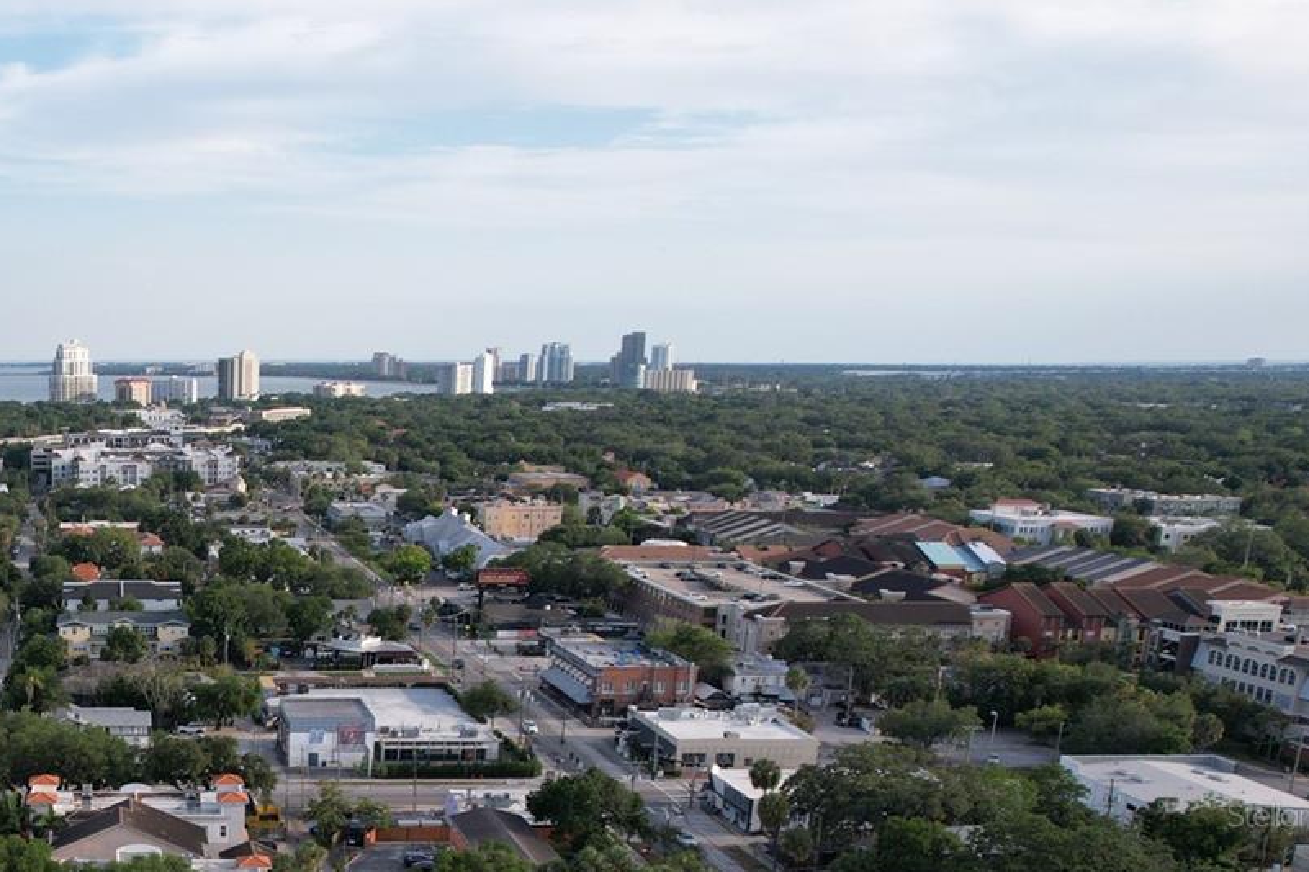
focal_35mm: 44
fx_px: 1599
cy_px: 815
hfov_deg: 40.2
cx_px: 64
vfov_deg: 29.0
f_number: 2.8
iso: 100
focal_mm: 8.38
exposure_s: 1/1000
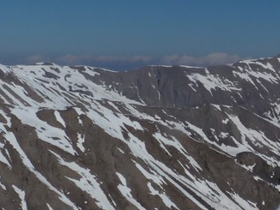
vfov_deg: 16.0
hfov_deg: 20.3
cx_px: 326
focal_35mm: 91
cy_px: 203
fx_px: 737
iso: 80
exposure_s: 1/640
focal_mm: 4.8
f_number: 8
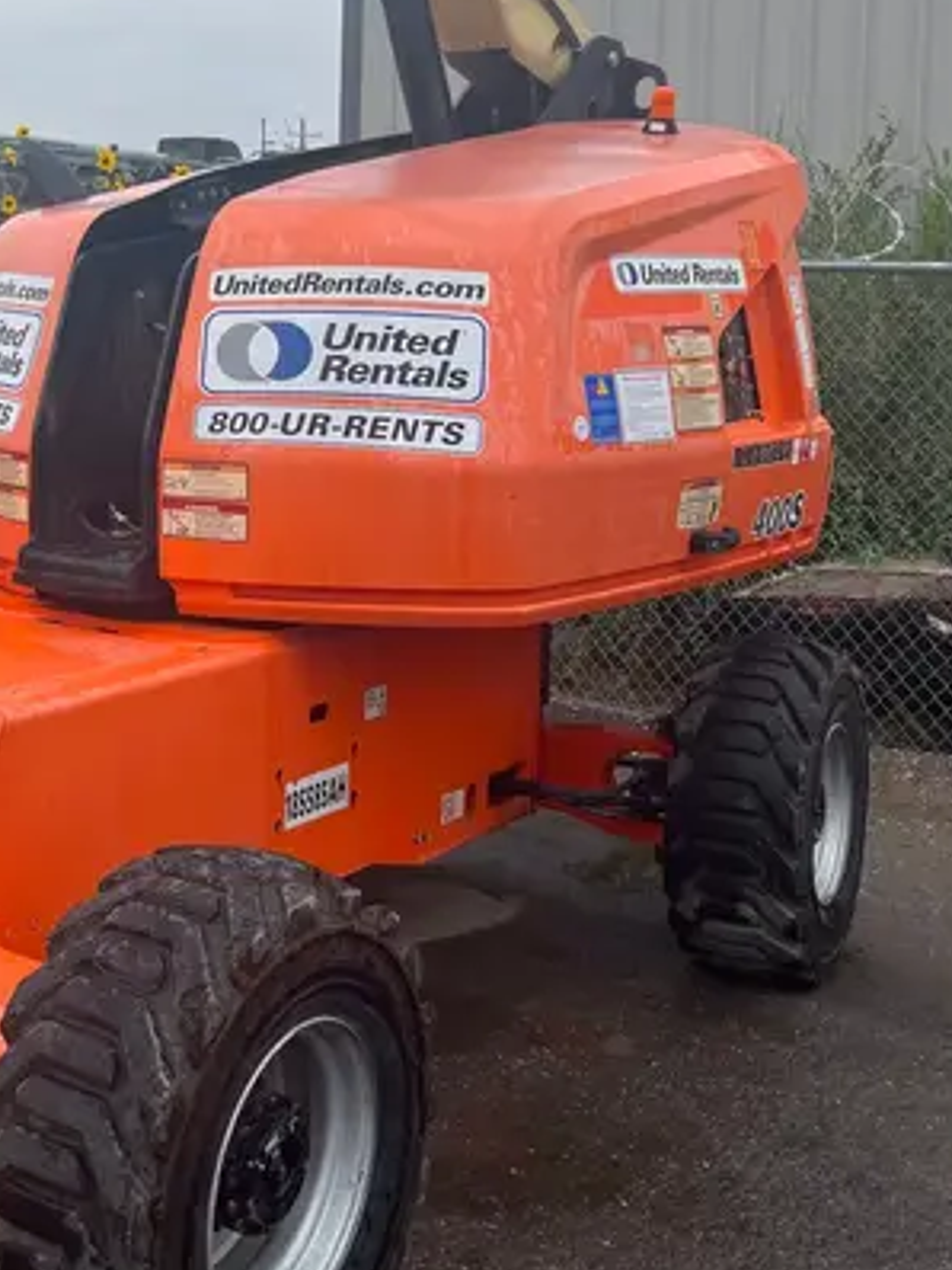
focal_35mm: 48
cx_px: 102
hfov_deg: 29.1
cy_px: 369
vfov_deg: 38.9
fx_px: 1759
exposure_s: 1/1355
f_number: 1.6
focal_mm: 5.1
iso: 50
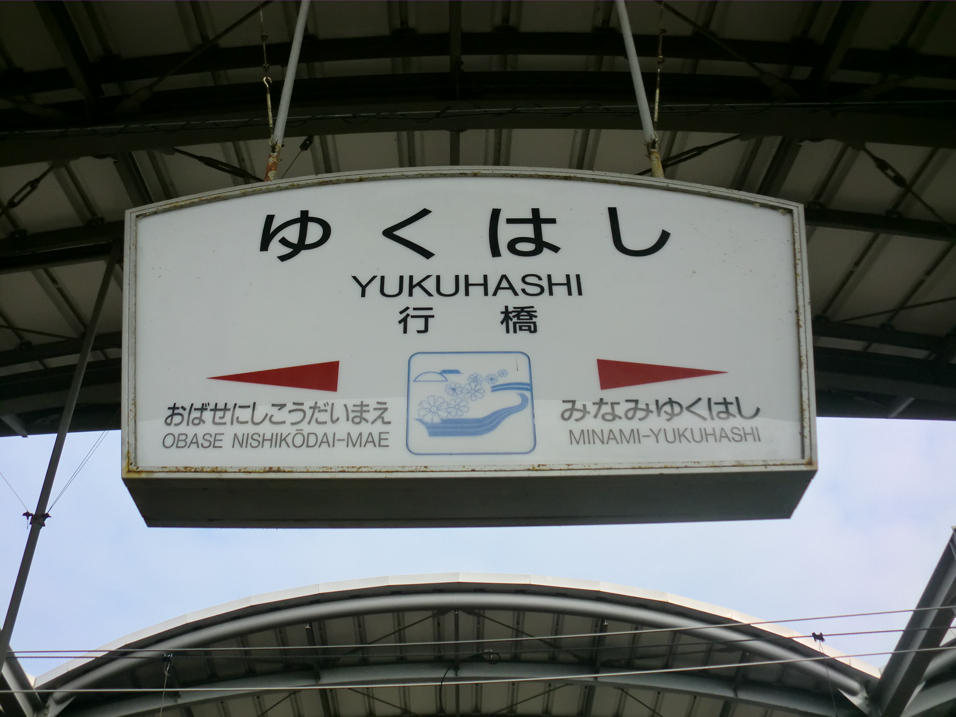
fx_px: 967
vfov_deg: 40.7
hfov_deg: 52.6
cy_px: 358
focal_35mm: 35
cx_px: 478
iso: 64
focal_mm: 6.3
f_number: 3.1
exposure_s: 1/800
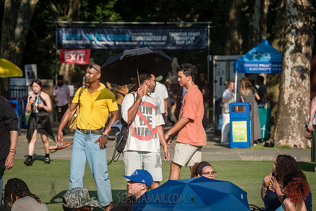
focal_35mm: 135
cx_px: 158
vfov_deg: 10.2
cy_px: 106
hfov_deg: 15.2
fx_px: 1185
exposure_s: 1/3200
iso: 400
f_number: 5
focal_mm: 135
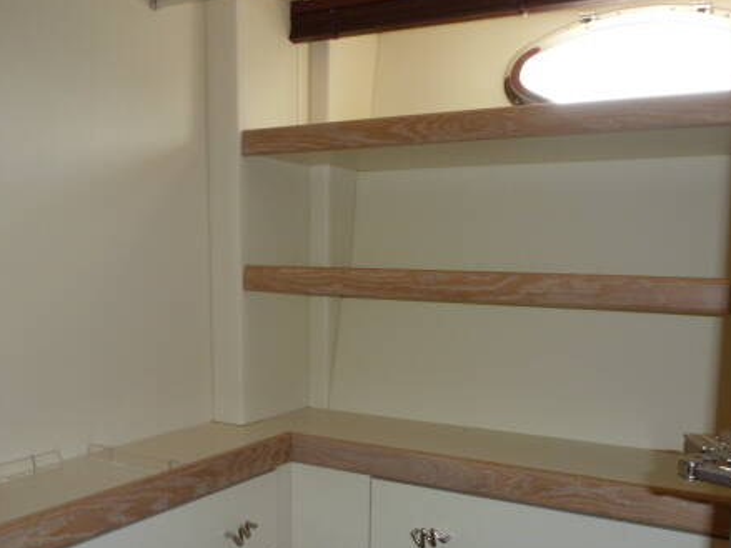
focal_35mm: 35
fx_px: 739
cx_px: 330
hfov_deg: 52.6
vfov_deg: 40.0
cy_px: 381
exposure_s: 1/60
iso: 125
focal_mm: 4.3
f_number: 3.3
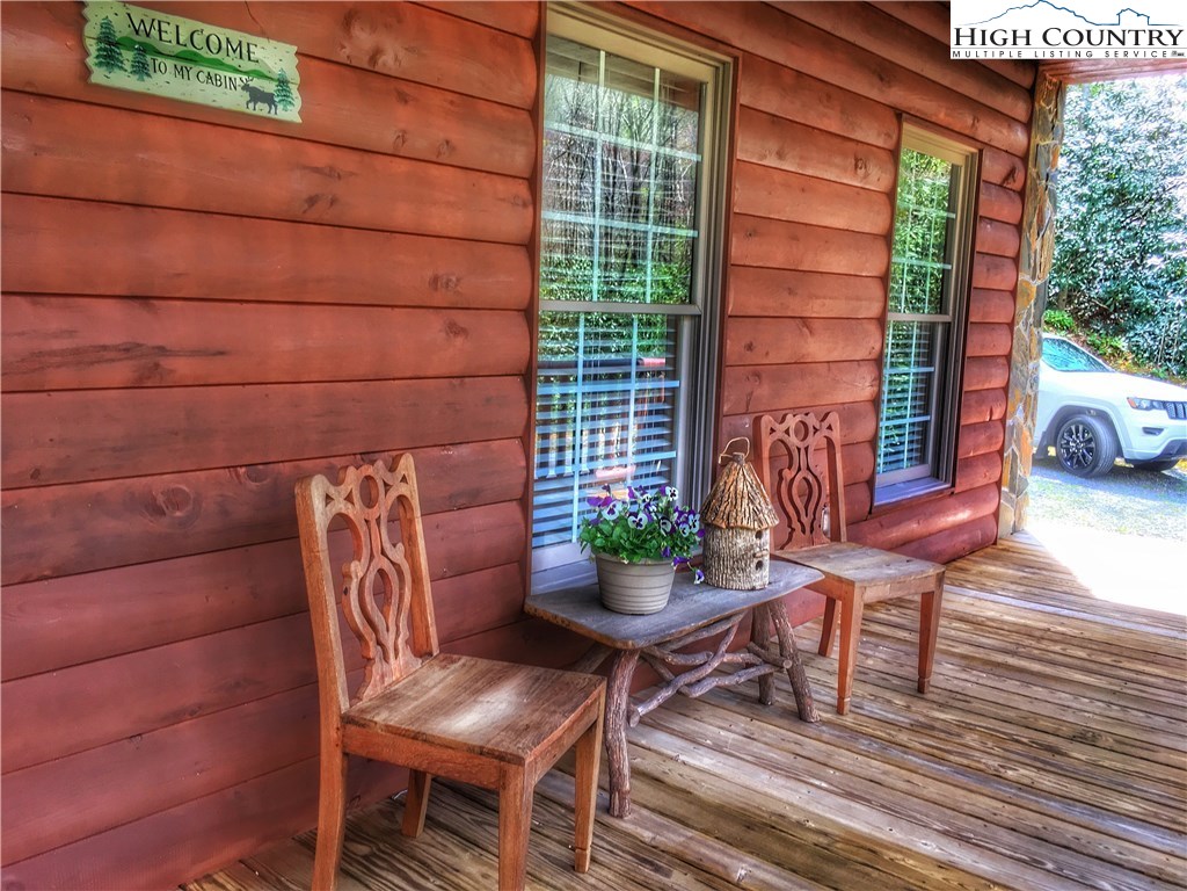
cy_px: 446
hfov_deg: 61.7
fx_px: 994
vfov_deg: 48.2
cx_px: 594
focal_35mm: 29
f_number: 2.2
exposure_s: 1/60
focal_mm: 4.15
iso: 25
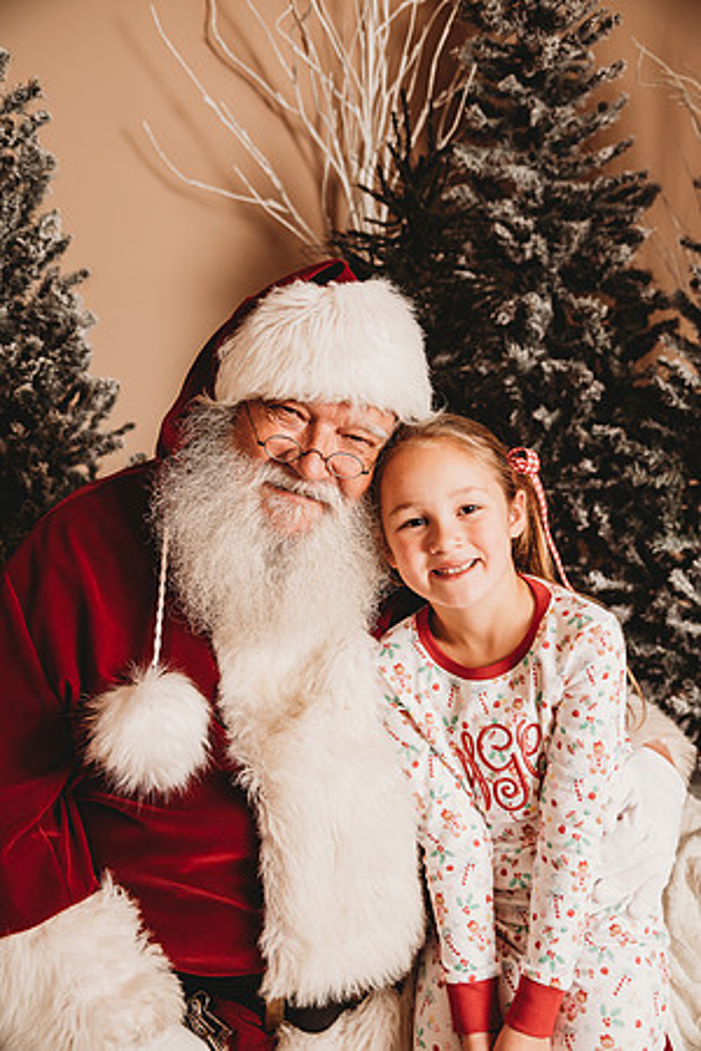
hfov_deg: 38.9
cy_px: 526
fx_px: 993
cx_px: 350
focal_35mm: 34
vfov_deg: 55.8
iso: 100
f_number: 4
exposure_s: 1/160
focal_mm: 34
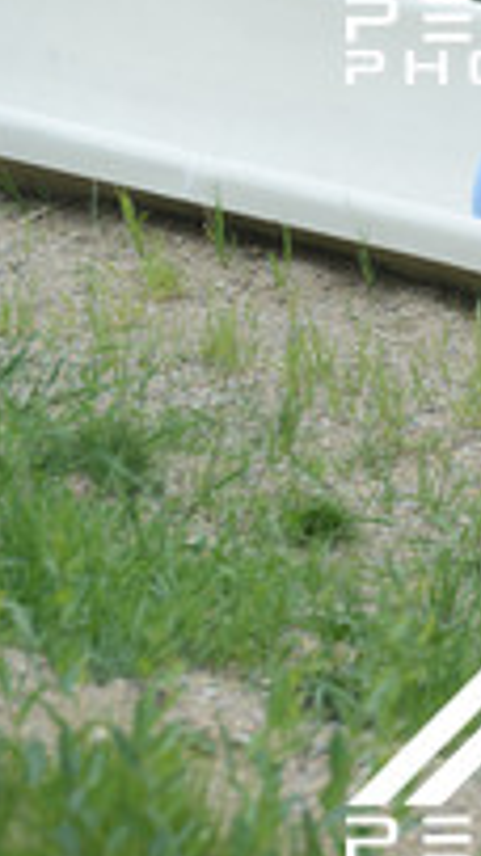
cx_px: 789
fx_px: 9126
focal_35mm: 402
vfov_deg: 5.4
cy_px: 344
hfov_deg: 3.0
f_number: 6.3
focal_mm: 195
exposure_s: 1/1250
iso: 800
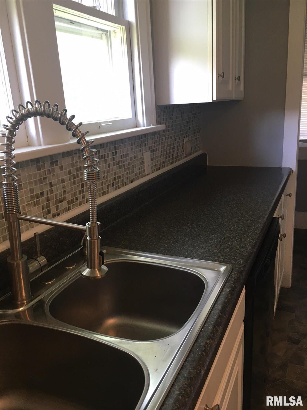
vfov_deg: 61.7
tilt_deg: -15.3
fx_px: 343
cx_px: 154
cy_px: 205
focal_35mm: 29
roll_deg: +2.9
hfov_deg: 48.2
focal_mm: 4.15
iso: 80
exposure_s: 1/30
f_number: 2.2
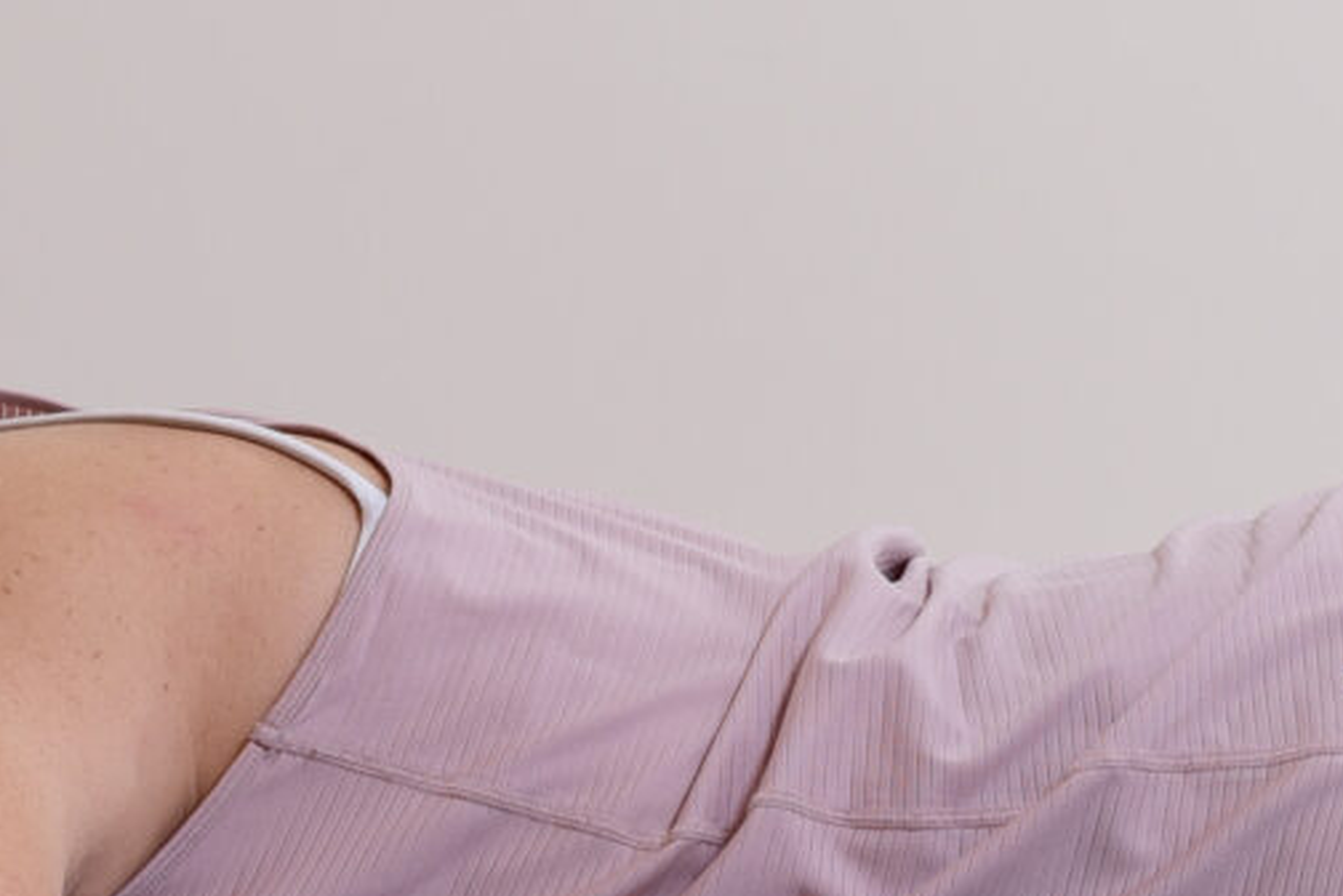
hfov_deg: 8.0
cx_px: 1511
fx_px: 9475
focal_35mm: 254
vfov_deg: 5.4
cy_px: 868
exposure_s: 1/125
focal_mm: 50
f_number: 6.3
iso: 125
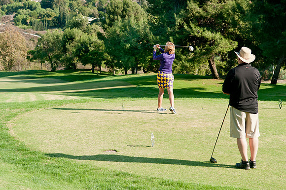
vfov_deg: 16.5
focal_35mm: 82
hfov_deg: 24.6
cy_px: 95
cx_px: 143
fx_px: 654
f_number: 5
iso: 250
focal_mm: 55
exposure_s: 1/320
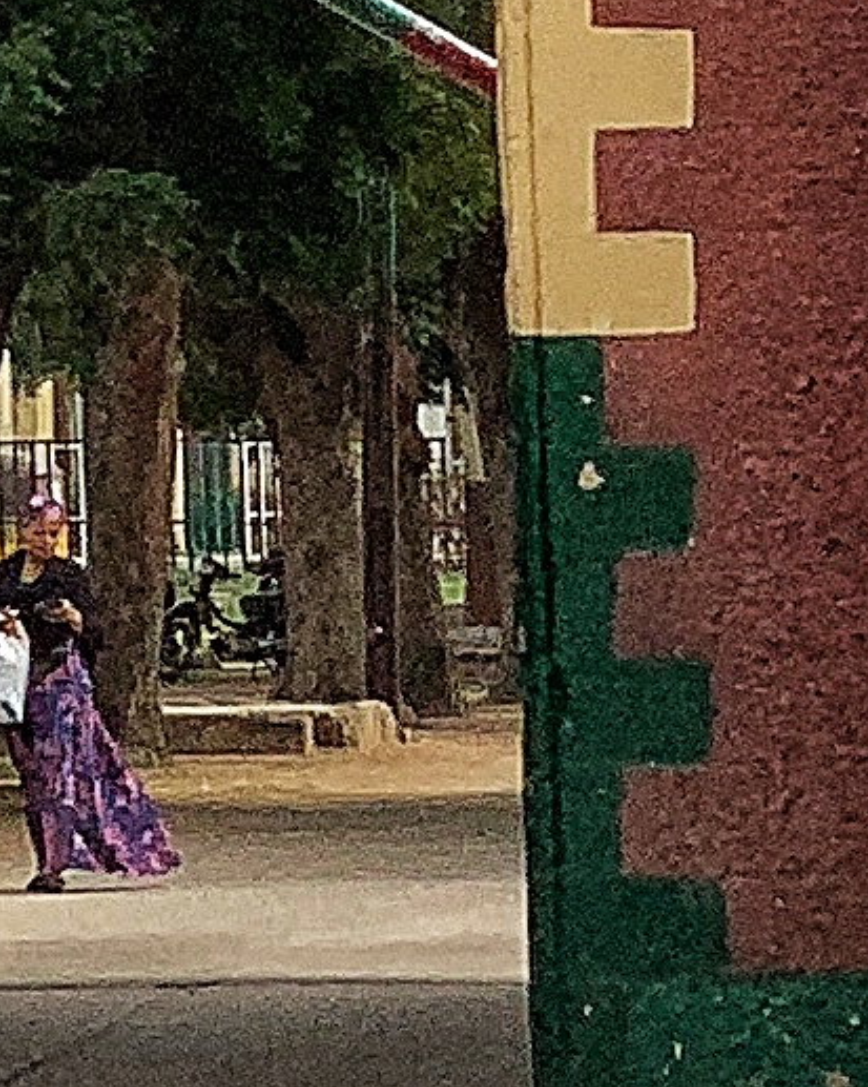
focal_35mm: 396
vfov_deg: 4.5
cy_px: -2939
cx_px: -225
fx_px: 12728
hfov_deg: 3.9
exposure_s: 1/1845
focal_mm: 6
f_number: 2.4
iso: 16
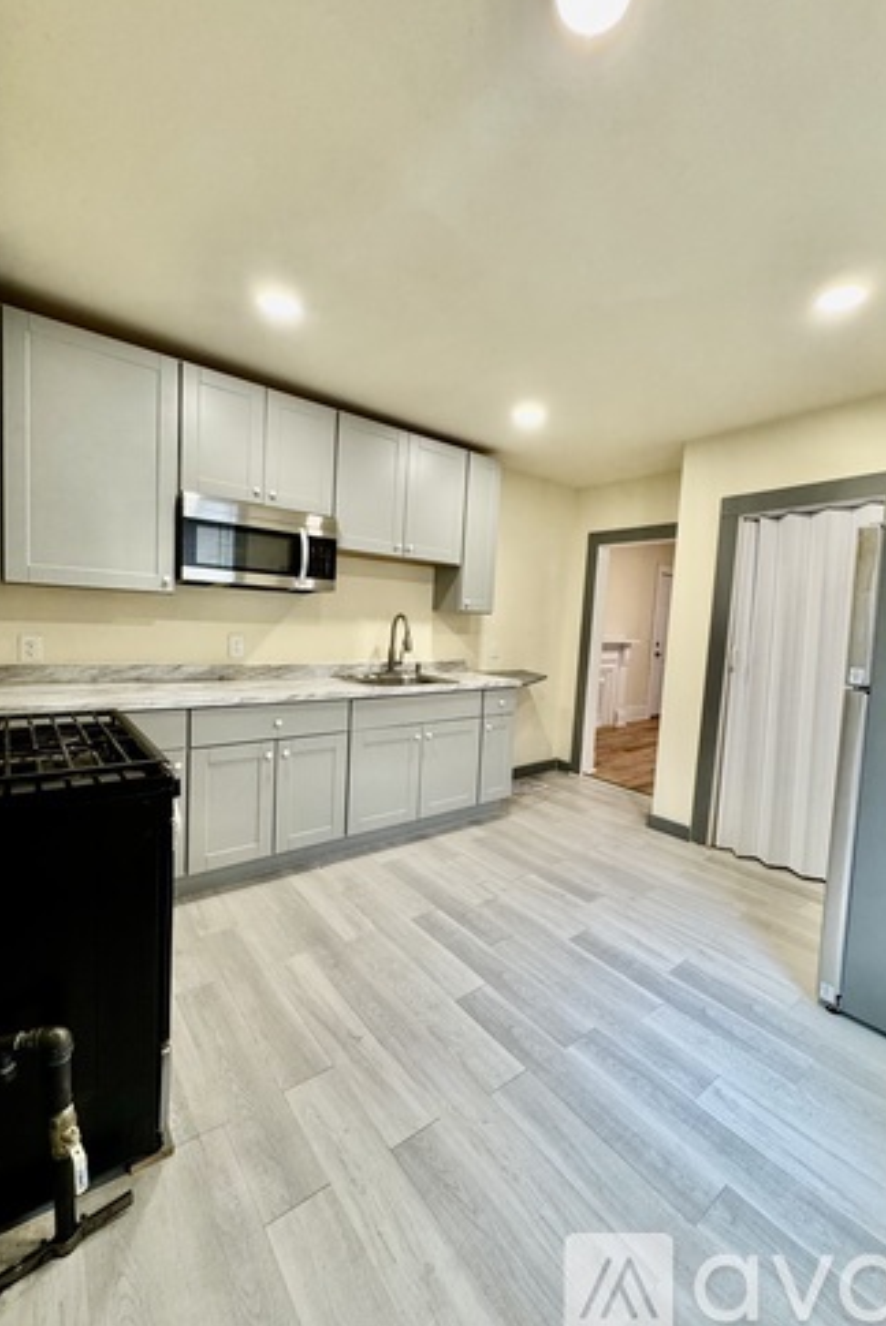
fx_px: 553
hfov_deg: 77.1
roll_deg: -2.9
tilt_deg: -4.2
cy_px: 659
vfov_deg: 100.4
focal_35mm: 15
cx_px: 494
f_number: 2.2
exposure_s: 1/120
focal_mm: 2.22
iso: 250
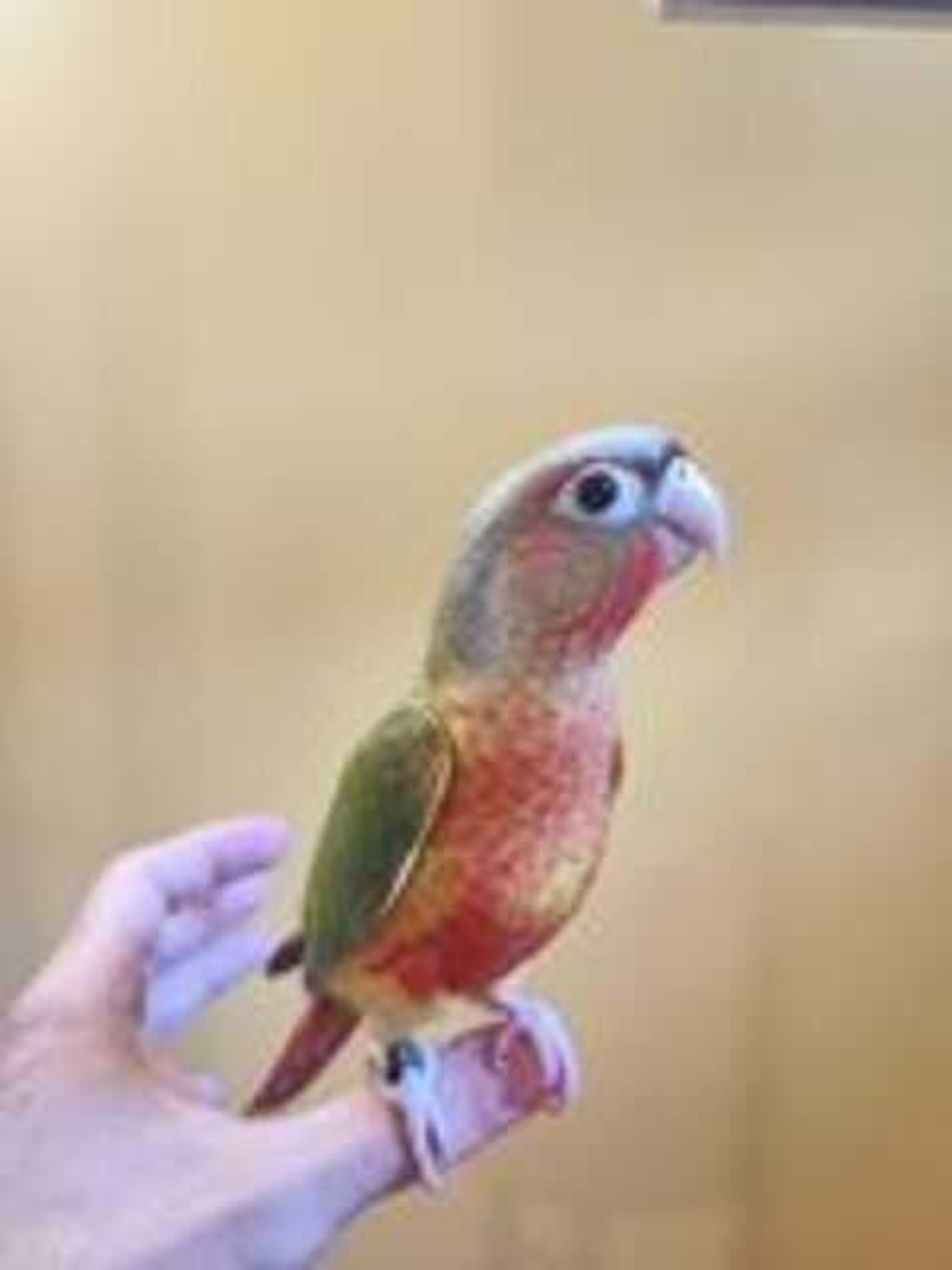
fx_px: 880
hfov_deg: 56.8
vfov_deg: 71.6
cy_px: 635
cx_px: 476
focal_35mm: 24
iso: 528
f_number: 1.9
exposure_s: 1/50
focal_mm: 6.92
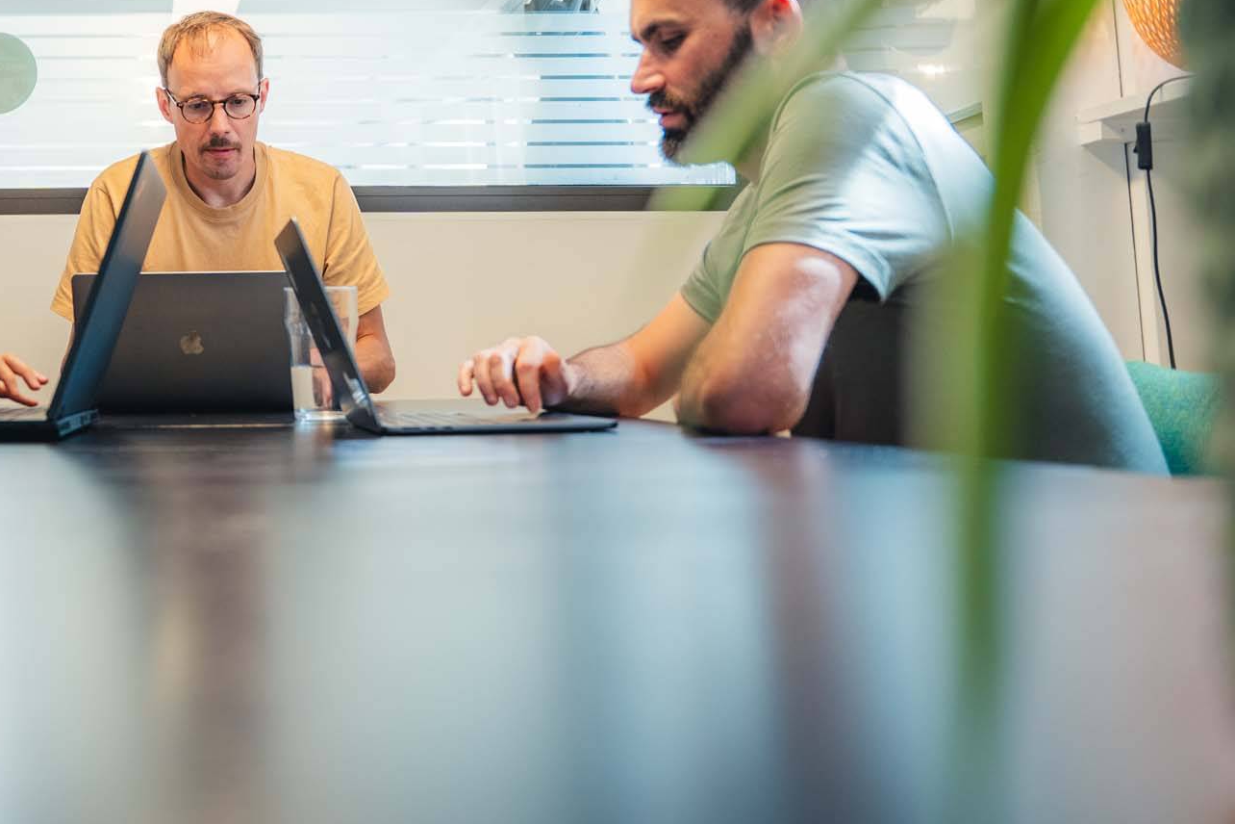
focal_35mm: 44
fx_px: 1509
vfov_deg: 29.8
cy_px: 160
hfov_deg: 41.9
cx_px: 192
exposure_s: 1/100
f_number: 2.8
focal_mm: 25
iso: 320
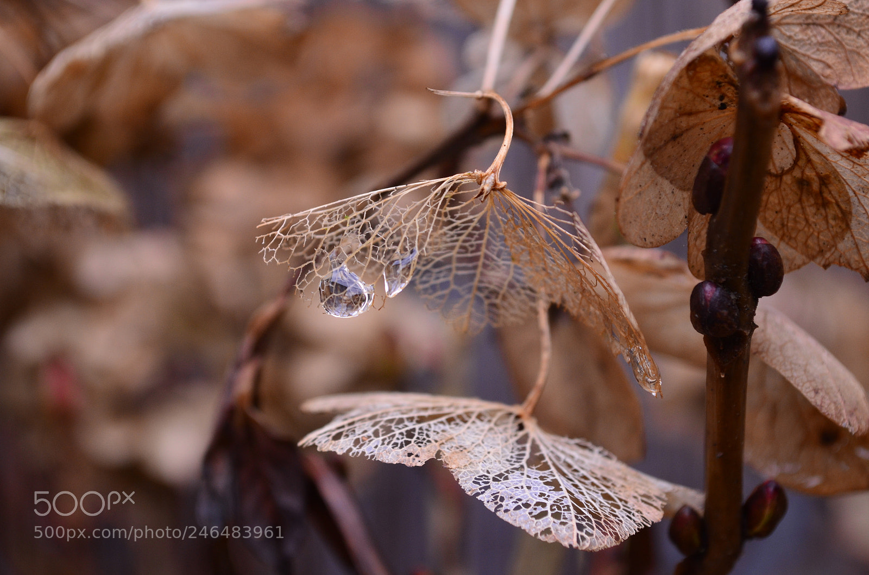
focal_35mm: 82
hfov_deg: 24.7
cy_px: 288
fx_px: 1987
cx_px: 434
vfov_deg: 16.5
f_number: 8
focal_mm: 55
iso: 500
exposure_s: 1/80
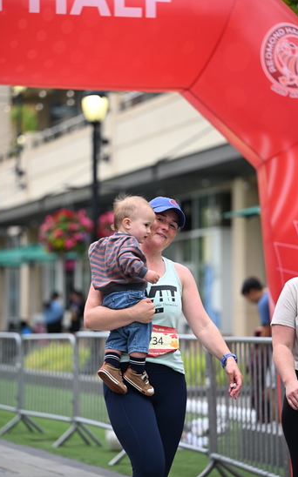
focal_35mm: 128
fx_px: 1665
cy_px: 238
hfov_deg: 10.2
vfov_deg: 16.3
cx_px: 139
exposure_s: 1/1600
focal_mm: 125
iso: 640
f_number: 2.8
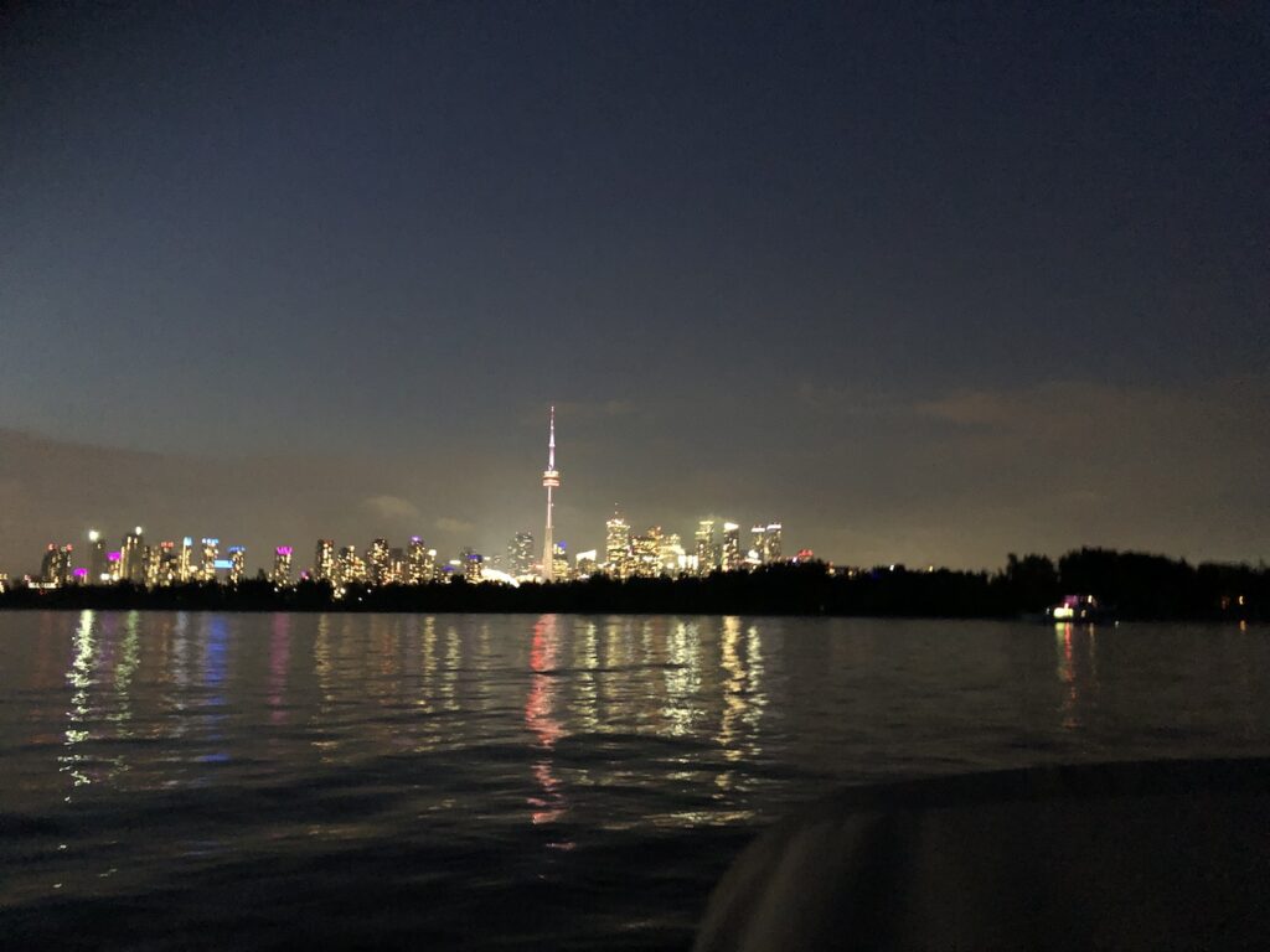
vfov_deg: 49.7
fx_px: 1027
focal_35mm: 28
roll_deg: +1.7
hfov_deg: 63.4
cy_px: 476
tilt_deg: +8.7
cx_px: 635
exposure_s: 1/4
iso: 500
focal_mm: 4
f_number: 1.8
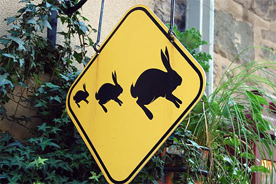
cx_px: 138
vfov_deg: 18.9
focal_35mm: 72
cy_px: 92
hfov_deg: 28.1
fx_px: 552
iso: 200
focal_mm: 48
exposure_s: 1/15
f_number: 5.6
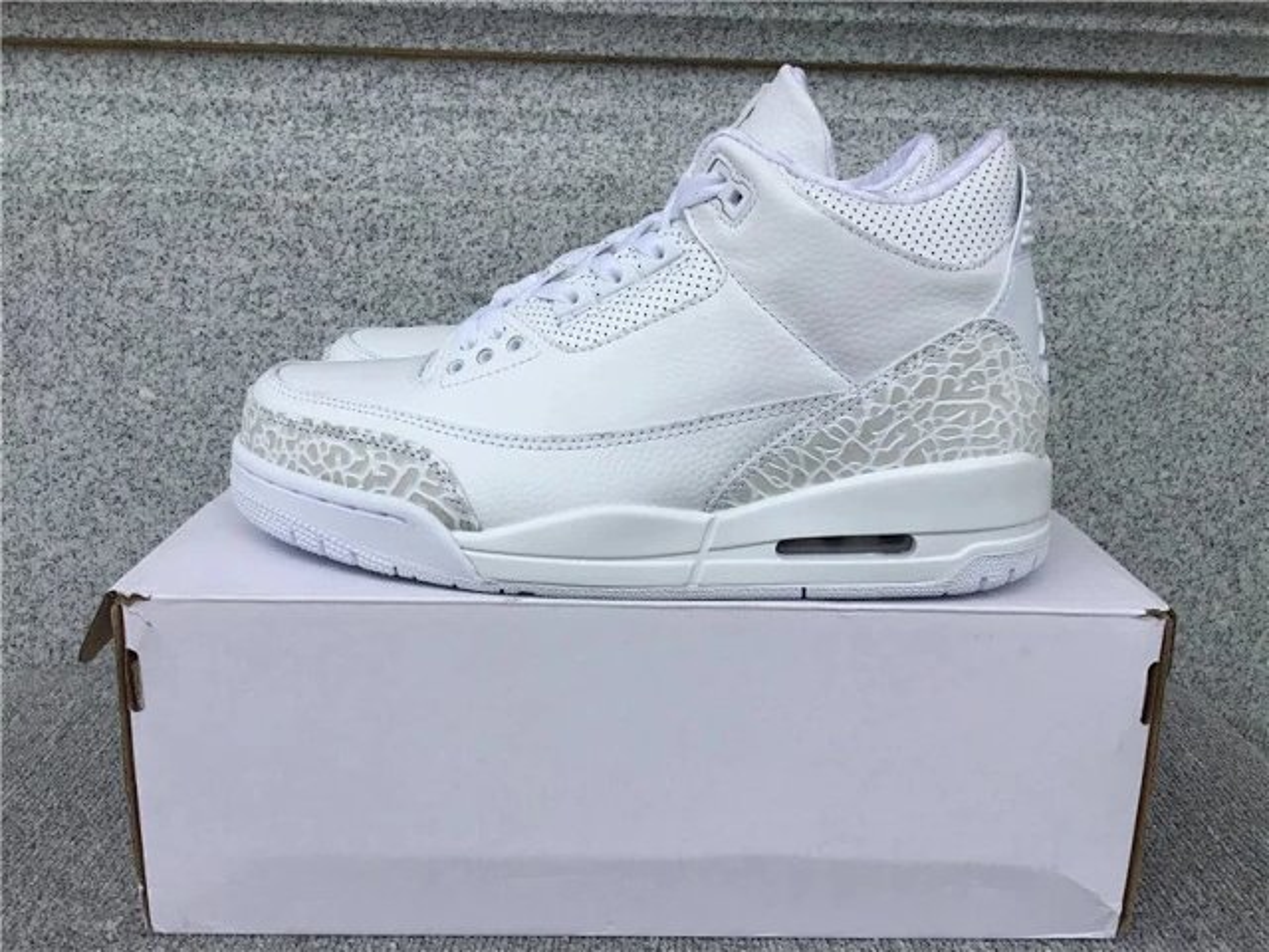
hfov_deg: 58.4
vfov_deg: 45.4
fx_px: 1136
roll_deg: -1.2
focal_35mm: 31
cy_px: 476
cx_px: 634
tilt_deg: -13.2
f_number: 2.4
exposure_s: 1/783
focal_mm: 3.3
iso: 25
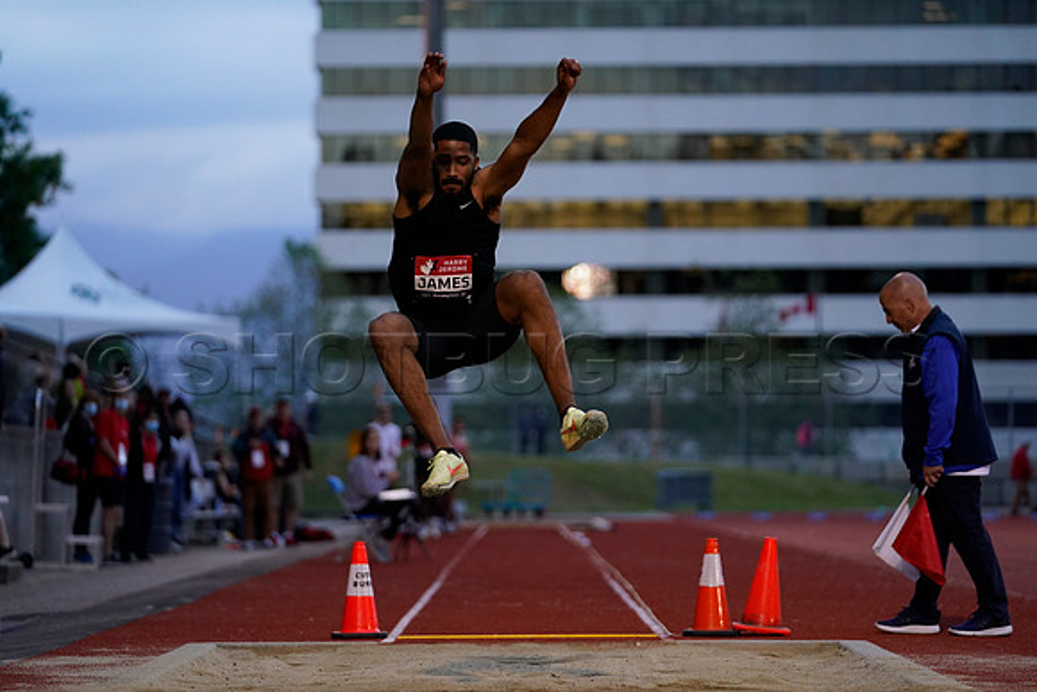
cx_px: 518
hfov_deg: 13.6
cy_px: 346
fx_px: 4350
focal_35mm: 151
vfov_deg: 9.1
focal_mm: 151
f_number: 2.8
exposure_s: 1/1600
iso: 2500
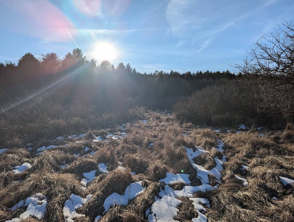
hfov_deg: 71.5
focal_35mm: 24
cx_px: 147
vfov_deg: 56.9
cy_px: 111
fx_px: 204
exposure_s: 1/4525
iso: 43
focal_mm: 6.8
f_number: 1.9
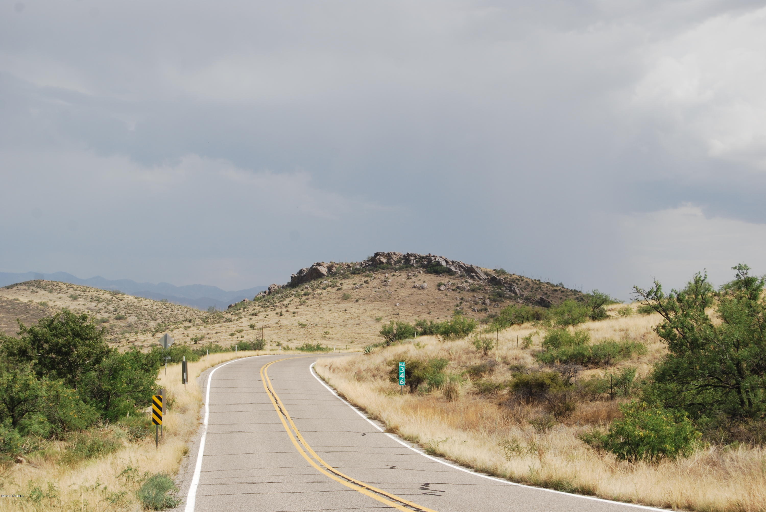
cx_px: 383
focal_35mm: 72
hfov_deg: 28.0
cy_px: 256
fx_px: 1534
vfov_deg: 19.0
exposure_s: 1/250
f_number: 8
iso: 100
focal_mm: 48
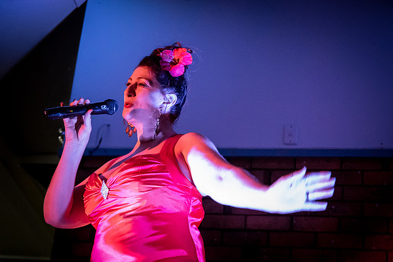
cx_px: 196
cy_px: 131
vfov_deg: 18.2
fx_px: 818
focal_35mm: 75
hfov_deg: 27.0
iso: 6400
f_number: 3.2
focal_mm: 50
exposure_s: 1/125
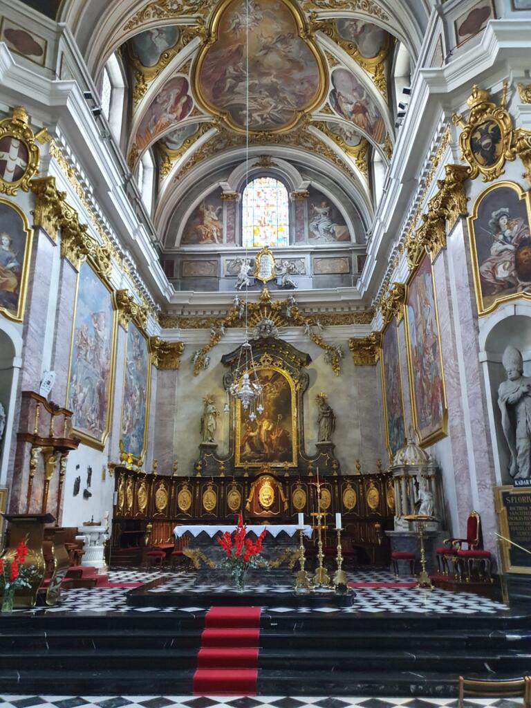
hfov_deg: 53.1
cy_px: 354
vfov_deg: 67.3
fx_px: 532
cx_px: 266
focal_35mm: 26
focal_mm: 4.32
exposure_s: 1/50
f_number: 1.5
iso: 400
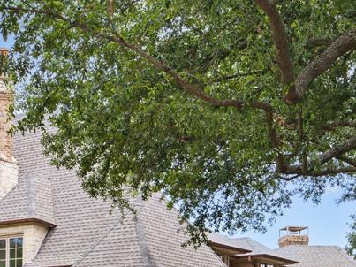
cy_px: 202
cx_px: 77
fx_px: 905
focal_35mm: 88
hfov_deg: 22.0
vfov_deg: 16.7
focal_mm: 24
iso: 200
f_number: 8
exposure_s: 1/250
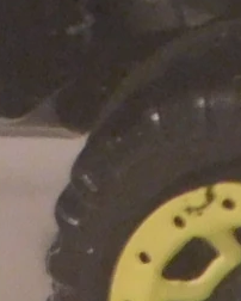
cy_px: -327
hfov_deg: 4.4
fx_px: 3135
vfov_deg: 5.4
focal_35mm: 352
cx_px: -85
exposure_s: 1/8
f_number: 3.6
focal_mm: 7.1
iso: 400
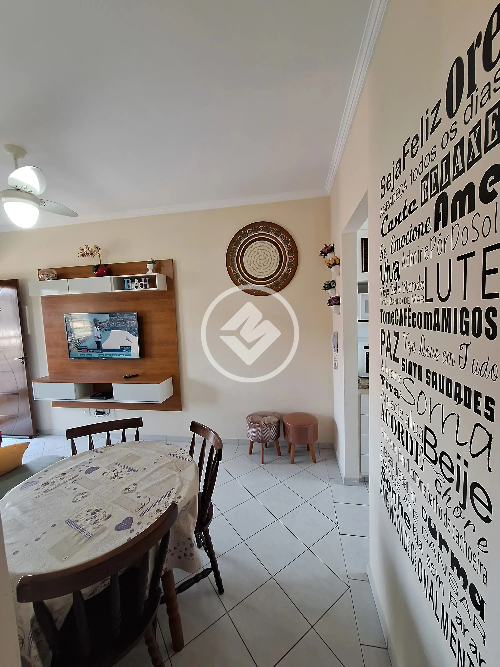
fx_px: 250
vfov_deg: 106.2
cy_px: 334
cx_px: 250
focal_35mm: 13
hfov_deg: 89.9
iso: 125
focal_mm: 1.74
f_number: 2.2
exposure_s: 1/40
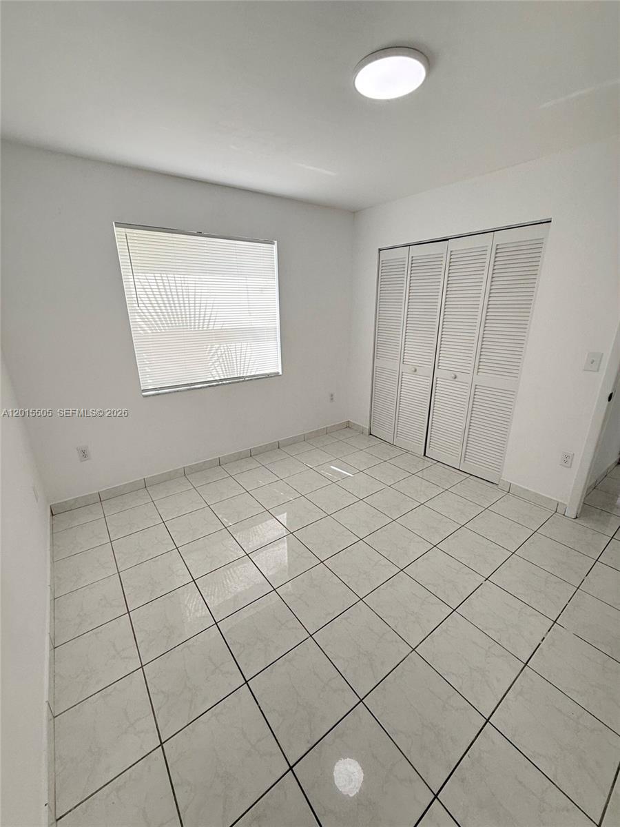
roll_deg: +0.0
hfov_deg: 85.7
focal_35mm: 14
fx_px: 334
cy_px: 414
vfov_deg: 102.1
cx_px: 310
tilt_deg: -17.4
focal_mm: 2.22
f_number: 2.2
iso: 50
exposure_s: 1/390
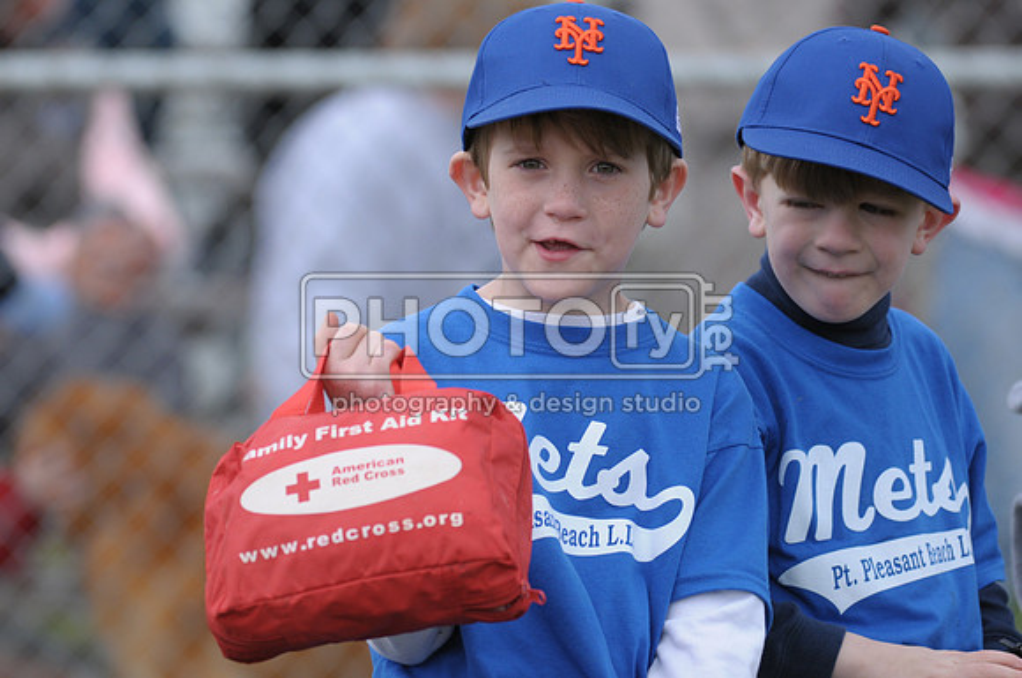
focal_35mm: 300
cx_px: 511
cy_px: 339
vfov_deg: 4.6
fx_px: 8505
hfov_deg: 6.9
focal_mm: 200
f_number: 4
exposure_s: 1/1600
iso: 400
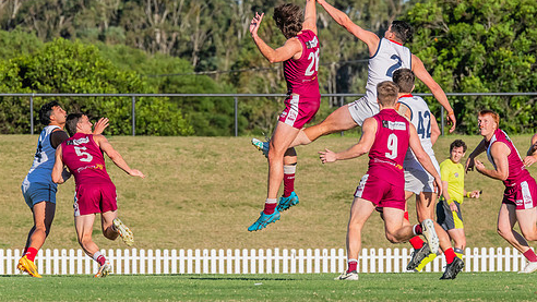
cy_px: 56
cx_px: 336
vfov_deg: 1.8
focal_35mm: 671
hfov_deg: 3.2
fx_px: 9557
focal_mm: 420
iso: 800
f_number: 14
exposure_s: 1/1250
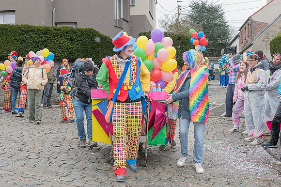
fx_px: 351
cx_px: 140
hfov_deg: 43.6
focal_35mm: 45
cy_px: 94
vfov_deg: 29.8
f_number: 5.6
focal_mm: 45
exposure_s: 1/250
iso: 1600
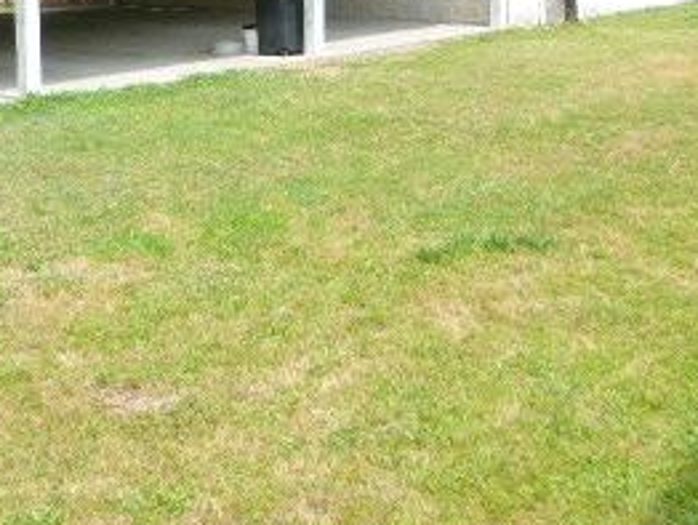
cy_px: -40
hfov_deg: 31.1
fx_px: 1231
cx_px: 173
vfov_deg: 22.8
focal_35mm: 61
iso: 100
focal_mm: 4.5
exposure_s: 1/250
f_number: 3.9
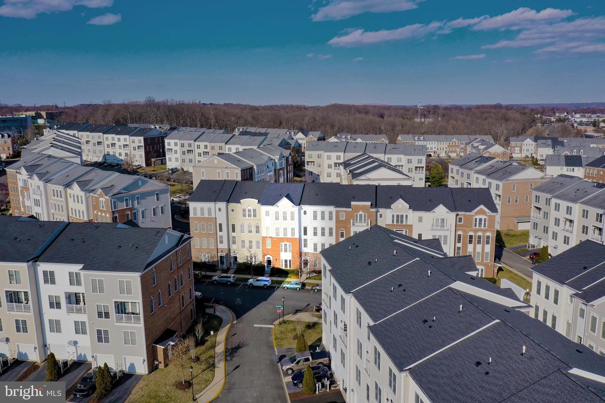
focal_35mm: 28
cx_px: 302
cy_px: 202
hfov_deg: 65.5
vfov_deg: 46.4
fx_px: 471
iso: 100
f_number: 6.3
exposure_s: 1/500
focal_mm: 10.26
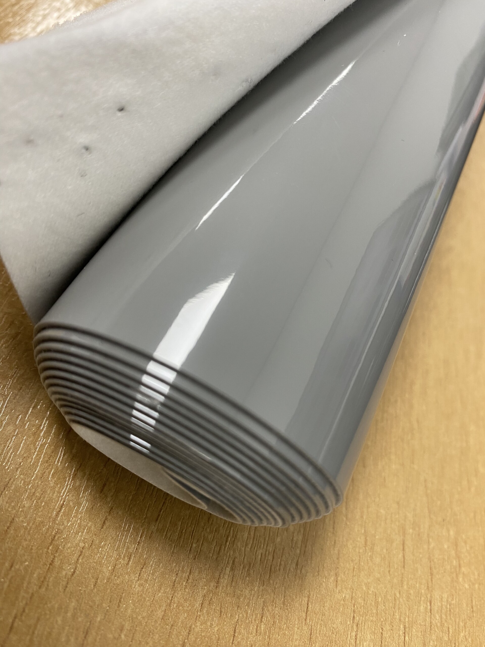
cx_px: 242
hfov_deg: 54.9
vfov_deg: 69.4
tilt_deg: -53.9
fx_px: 467
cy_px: 324
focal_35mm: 25
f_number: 1.8
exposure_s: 1/50
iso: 80
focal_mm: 4.25
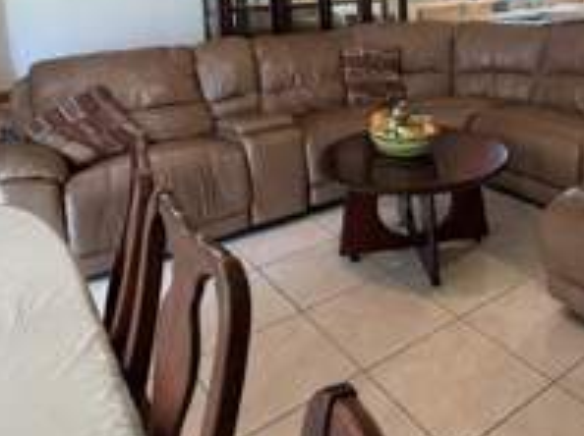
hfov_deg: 52.5
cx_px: 410
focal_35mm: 34
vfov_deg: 37.8
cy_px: 15
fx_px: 573
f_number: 2.2
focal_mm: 2.22
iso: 400
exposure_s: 1/60
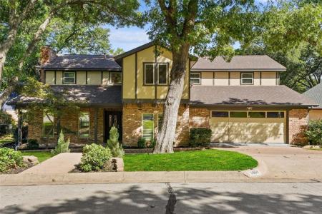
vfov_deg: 42.3
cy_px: 107
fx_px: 277
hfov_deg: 60.3
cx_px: 161
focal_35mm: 31
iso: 640
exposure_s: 1/640
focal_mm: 20.7
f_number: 9
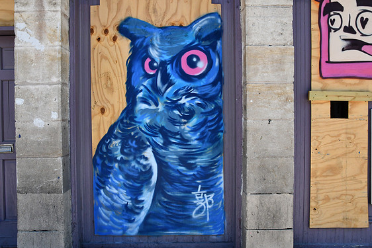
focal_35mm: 32
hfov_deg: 58.7
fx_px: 331
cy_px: 121
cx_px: 181
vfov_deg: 41.1
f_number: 20
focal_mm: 21
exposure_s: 1/125
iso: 800
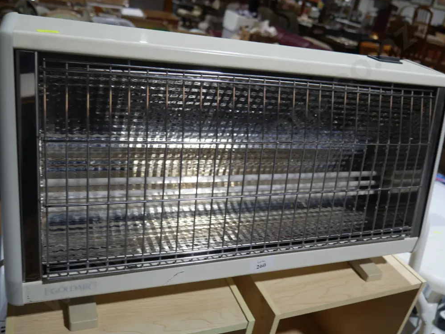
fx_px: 424
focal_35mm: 33
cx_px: 228
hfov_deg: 55.3
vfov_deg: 43.0
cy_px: 169
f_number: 3.6
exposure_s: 1/100
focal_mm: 16
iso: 200
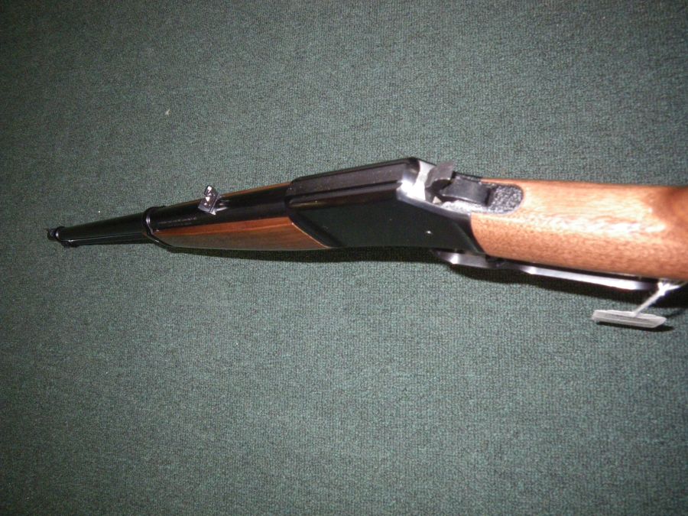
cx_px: 344
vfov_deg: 49.7
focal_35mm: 28
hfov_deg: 63.4
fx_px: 557
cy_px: 258
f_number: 3.5
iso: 400
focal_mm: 5
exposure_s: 1/50
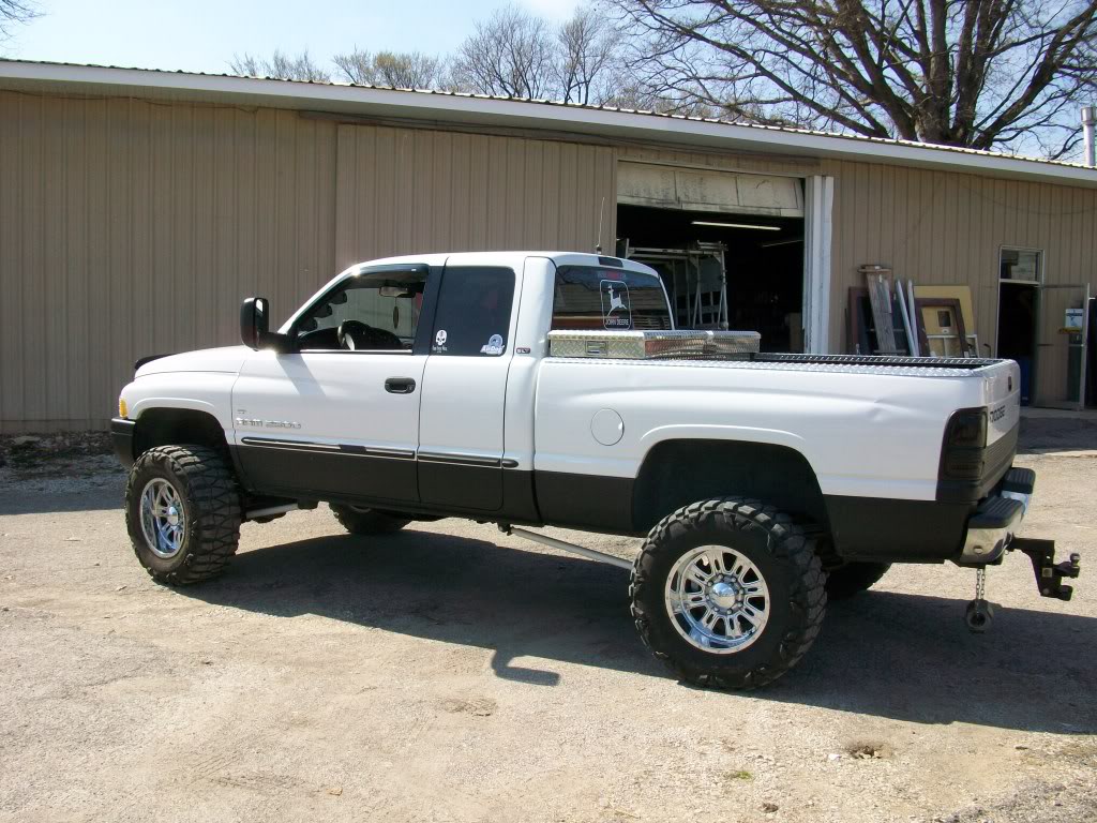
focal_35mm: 32
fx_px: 1014
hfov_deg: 56.8
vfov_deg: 44.2
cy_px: 412
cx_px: 548
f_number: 5.5
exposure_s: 1/250
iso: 64
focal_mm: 5.7
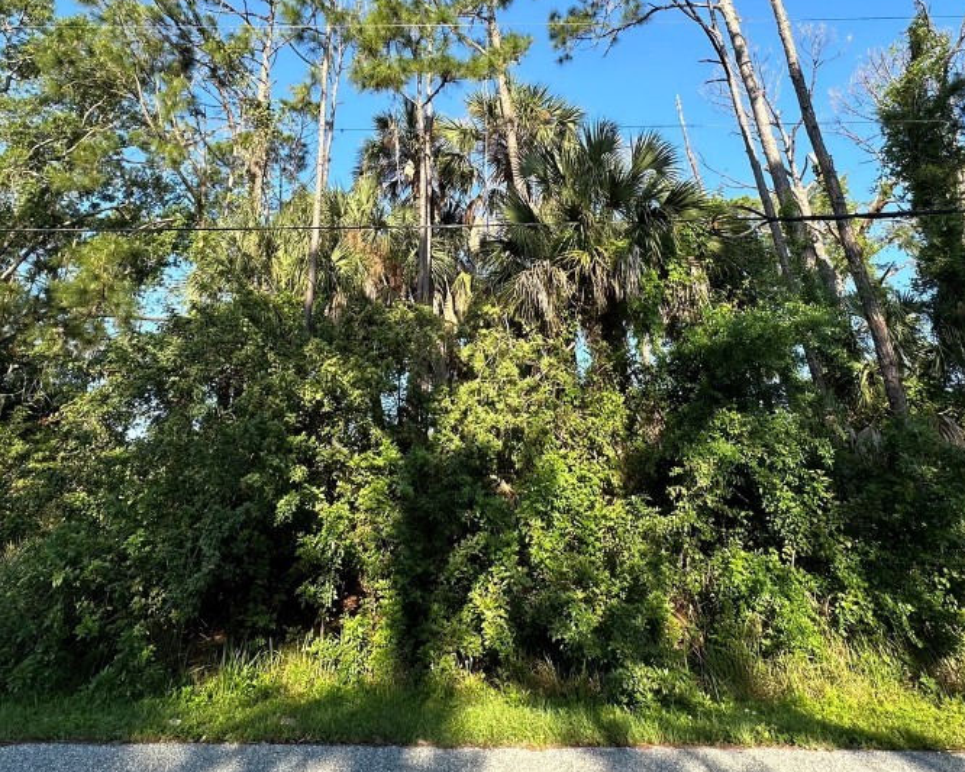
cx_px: 464
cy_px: 222
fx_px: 600
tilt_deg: +26.5
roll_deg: -1.1
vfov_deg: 62.8
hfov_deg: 77.6
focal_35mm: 21
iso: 40
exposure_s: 1/540
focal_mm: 2.22
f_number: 2.2
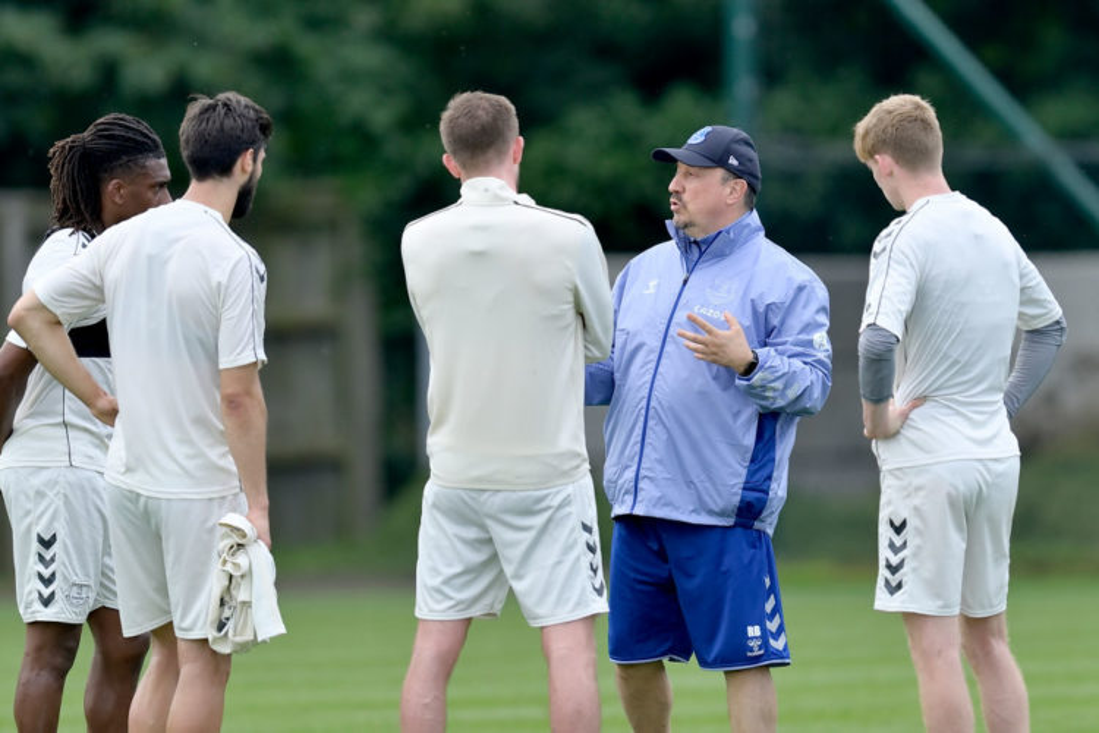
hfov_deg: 5.2
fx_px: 12210
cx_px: 550
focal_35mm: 400
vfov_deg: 3.4
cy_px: 366
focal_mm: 400
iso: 400
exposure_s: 1/2500
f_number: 2.8
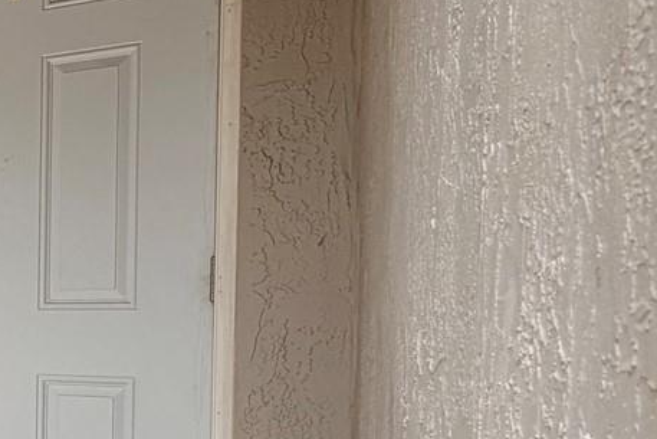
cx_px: -329
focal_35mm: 51
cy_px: 338
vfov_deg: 26.1
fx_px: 931
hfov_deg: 27.2
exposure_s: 1/393
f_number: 2.2
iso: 50
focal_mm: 2.22
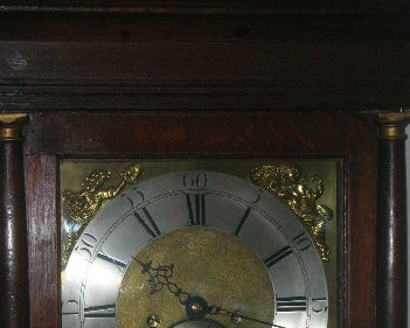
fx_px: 1857
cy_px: 310
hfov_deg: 12.6
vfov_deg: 10.0
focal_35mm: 153
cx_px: 207
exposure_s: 1/120
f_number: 4.8
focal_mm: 14.3
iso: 102
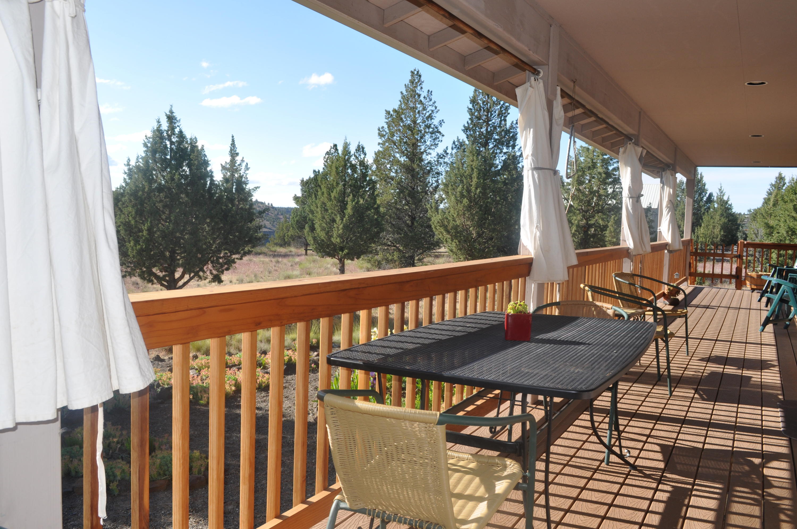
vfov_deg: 43.5
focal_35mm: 30
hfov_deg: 62.0
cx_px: 398
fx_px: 663
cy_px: 264
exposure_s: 1/200
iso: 200
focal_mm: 20
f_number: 10
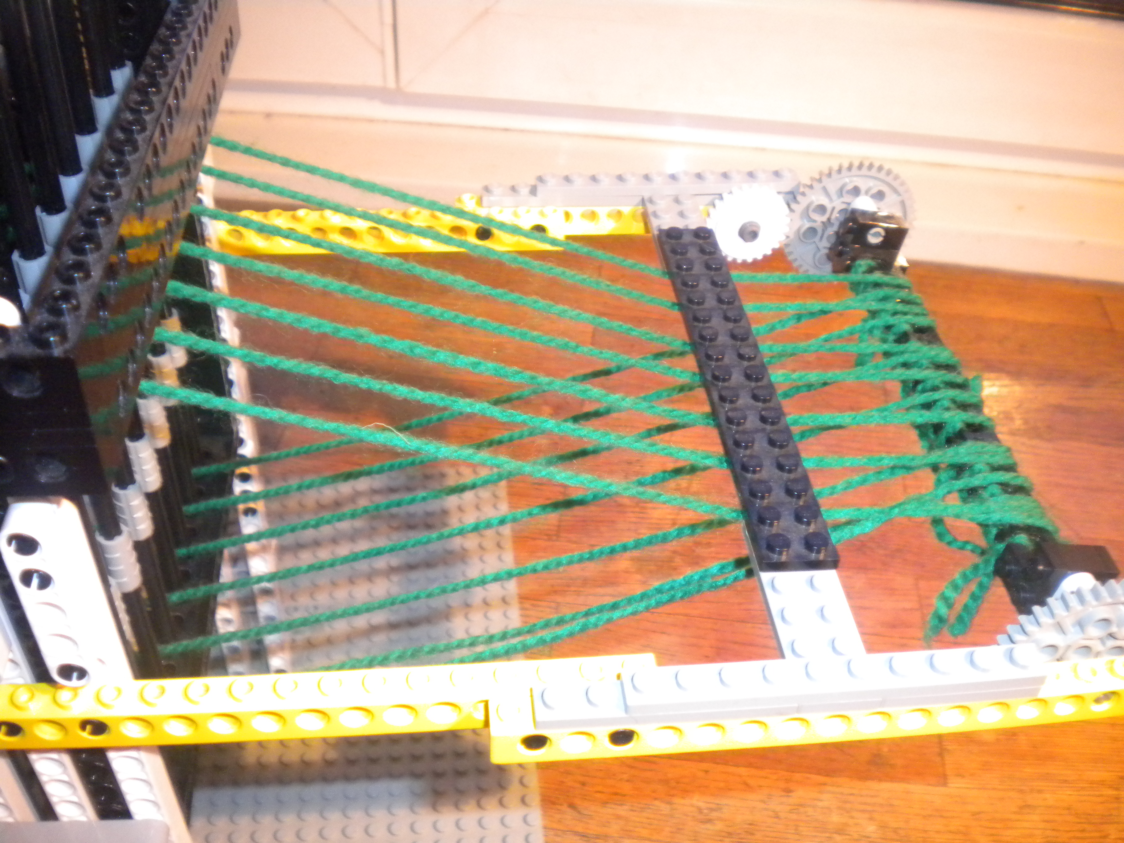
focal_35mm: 35
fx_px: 1136
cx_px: 562
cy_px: 422
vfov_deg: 40.7
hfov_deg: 52.6
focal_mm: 6.3
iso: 400
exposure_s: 1/8.4
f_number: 3.1
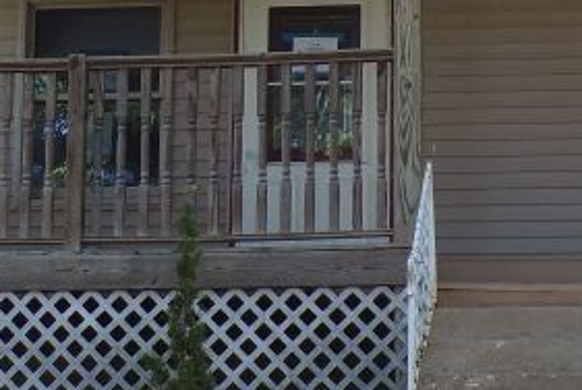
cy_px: 178
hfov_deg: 14.6
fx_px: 2266
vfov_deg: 9.8
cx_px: 404
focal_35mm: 140
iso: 100
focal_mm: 6.6
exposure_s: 1/140
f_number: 3.3
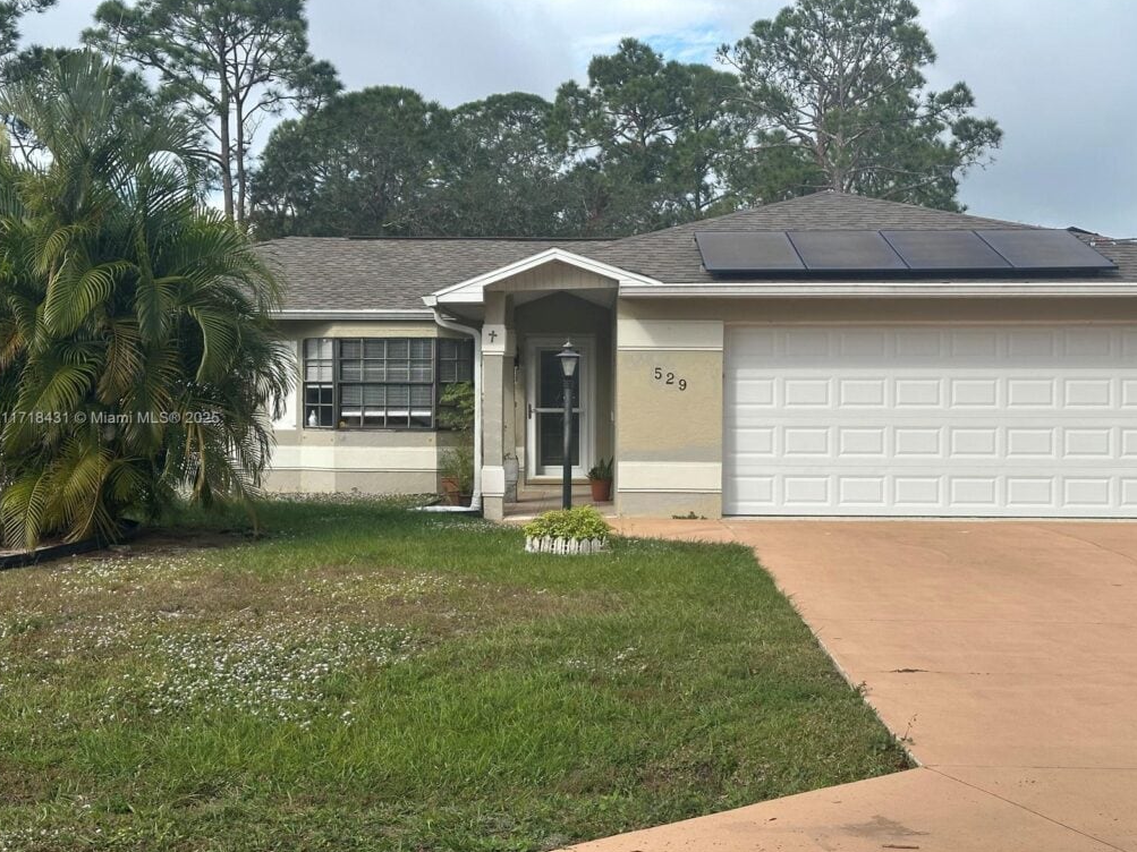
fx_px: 1609
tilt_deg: +0.3
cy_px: 419
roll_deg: +0.1
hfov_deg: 38.9
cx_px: 568
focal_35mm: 49
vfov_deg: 29.7
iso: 64
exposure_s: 1/3731
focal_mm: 6.86
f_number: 1.78
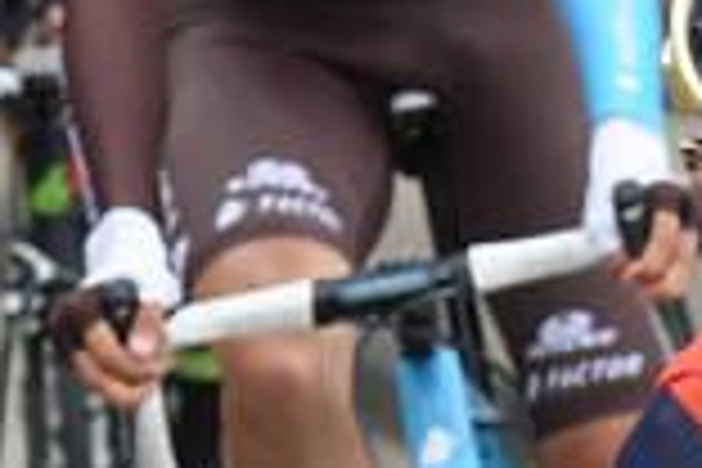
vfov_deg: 1.2
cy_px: 1138
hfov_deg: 1.8
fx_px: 21721
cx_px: 1760
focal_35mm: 1114
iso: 1250
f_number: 8
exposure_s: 1/800
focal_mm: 145
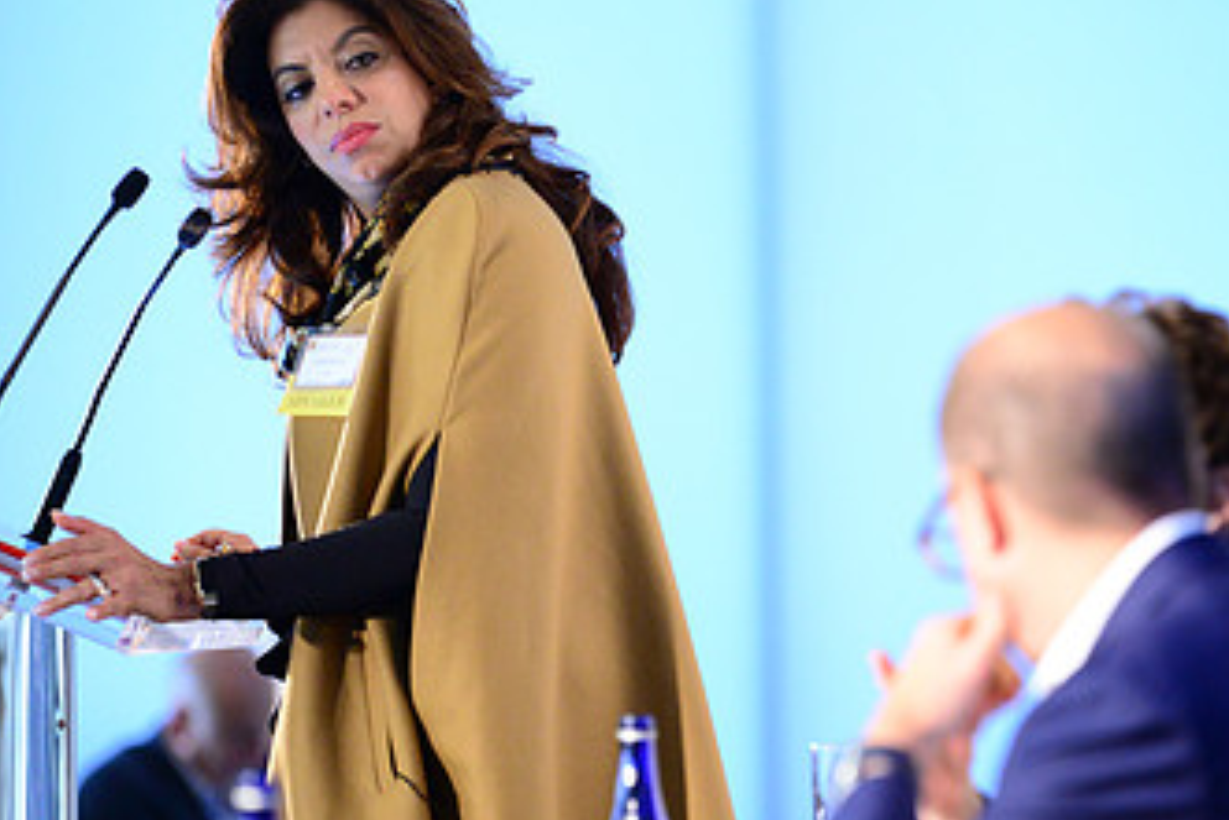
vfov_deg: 4.6
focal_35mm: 298
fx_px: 10177
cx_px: 776
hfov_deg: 6.9
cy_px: 388
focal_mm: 170
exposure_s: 1/125
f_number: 2.8
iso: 4000
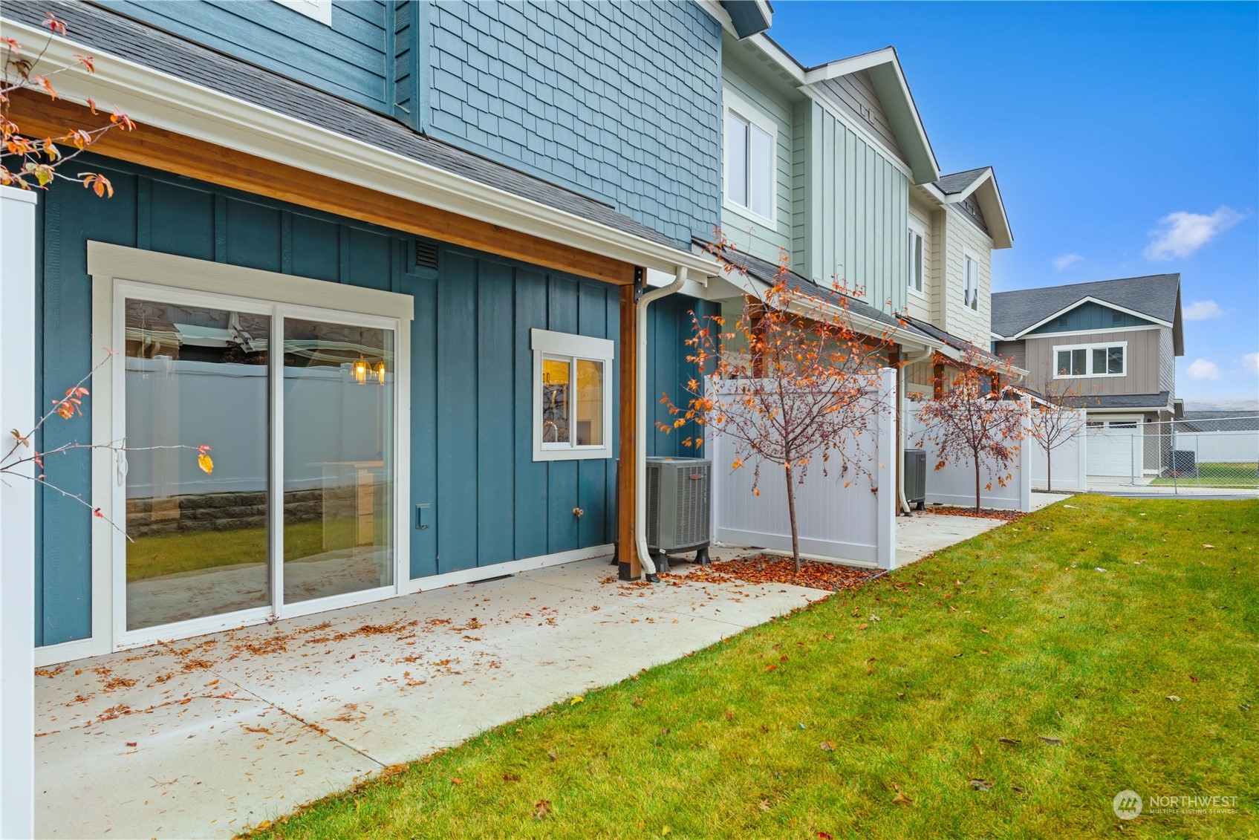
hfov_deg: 84.0
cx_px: 630
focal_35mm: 20
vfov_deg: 62.0
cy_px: 420
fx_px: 700
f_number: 7.1
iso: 100
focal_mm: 20
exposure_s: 1/15
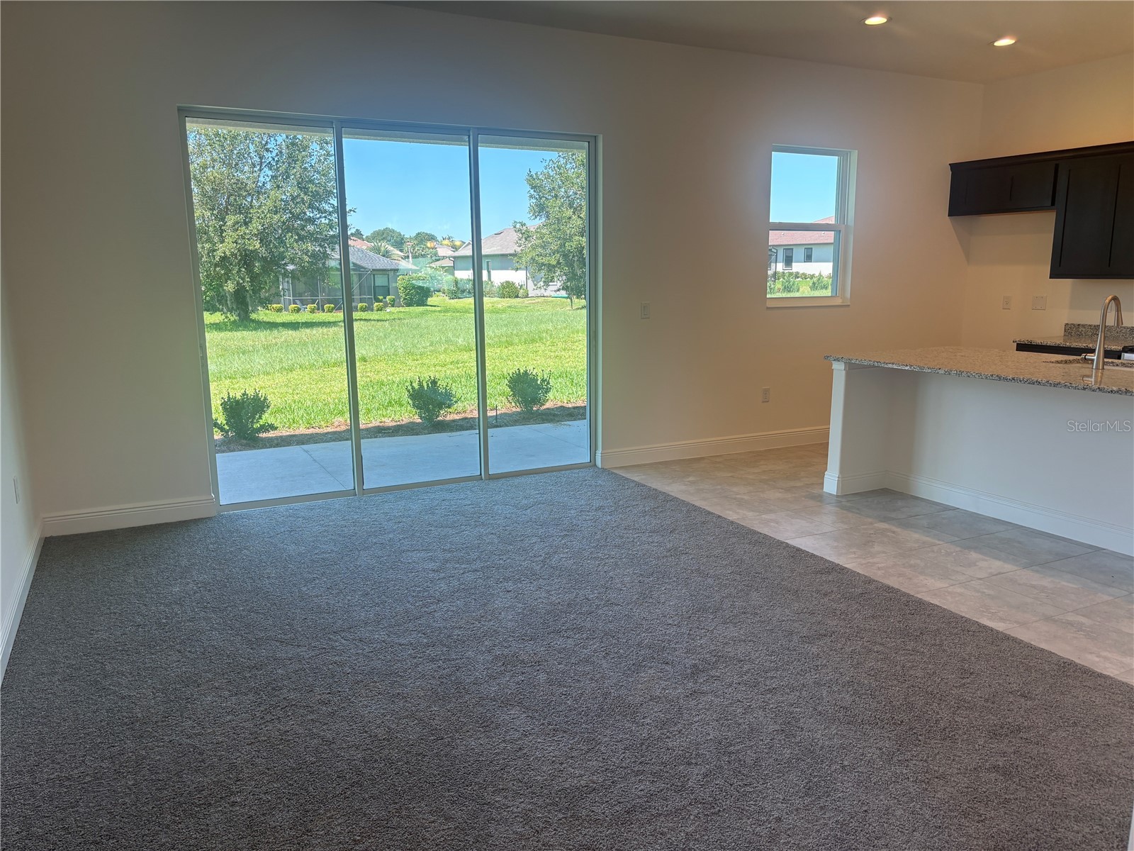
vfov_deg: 53.1
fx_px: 852
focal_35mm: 26
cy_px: 426
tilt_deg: -10.5
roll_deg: +0.4
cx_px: 567
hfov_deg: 67.3
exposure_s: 1/170
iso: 50
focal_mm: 5.96
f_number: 1.6
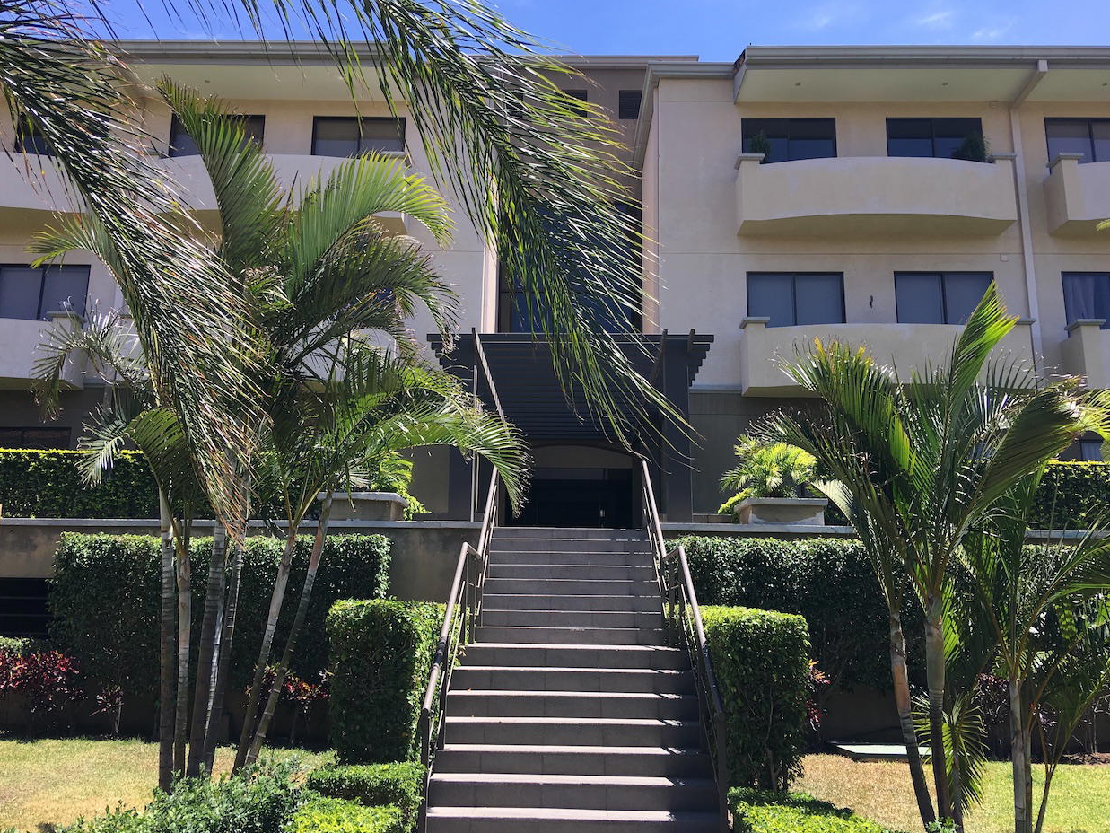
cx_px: 540
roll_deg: -0.5
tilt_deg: +13.3
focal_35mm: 30
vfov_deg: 46.8
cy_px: 407
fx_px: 962
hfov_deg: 60.0
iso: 25
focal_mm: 4.15
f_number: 2.2
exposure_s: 1/651
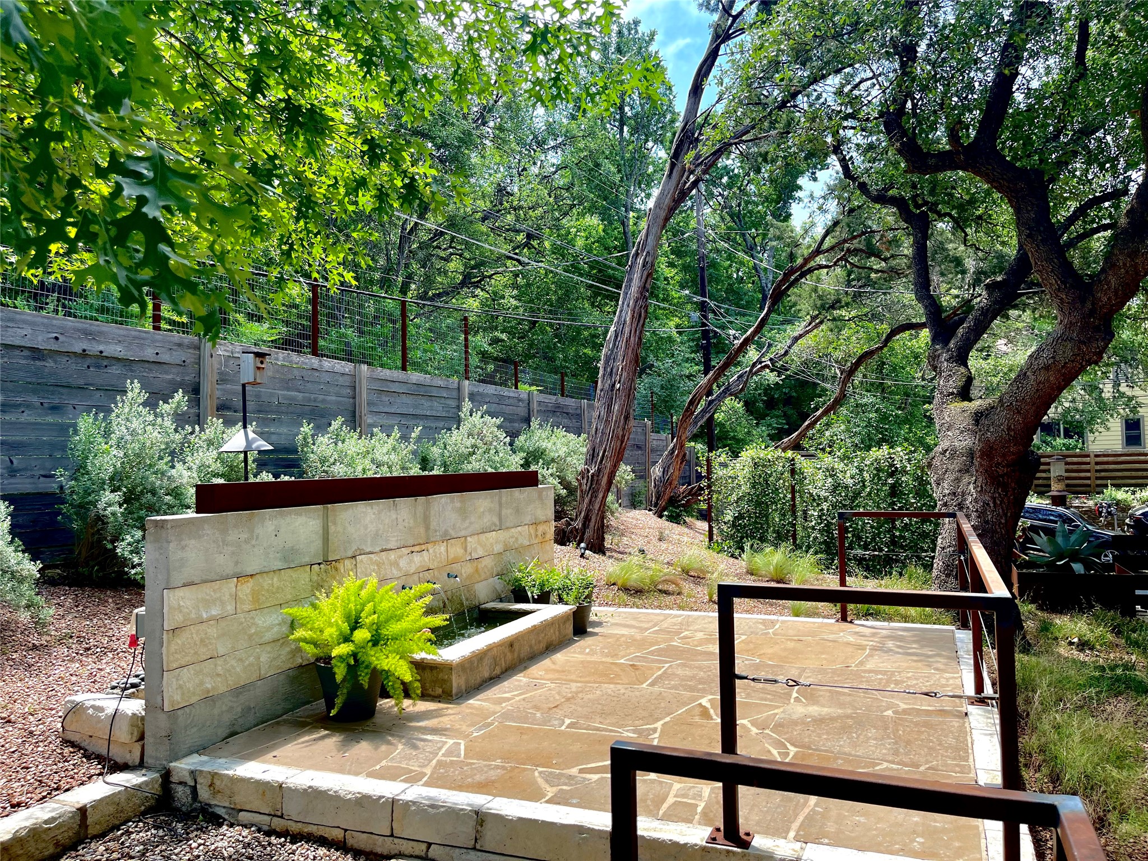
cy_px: 430
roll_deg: +0.9
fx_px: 829
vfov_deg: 54.9
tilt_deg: +2.0
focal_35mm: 25
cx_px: 574
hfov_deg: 69.4
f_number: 1.6
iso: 32
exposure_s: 1/1130
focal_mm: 5.1
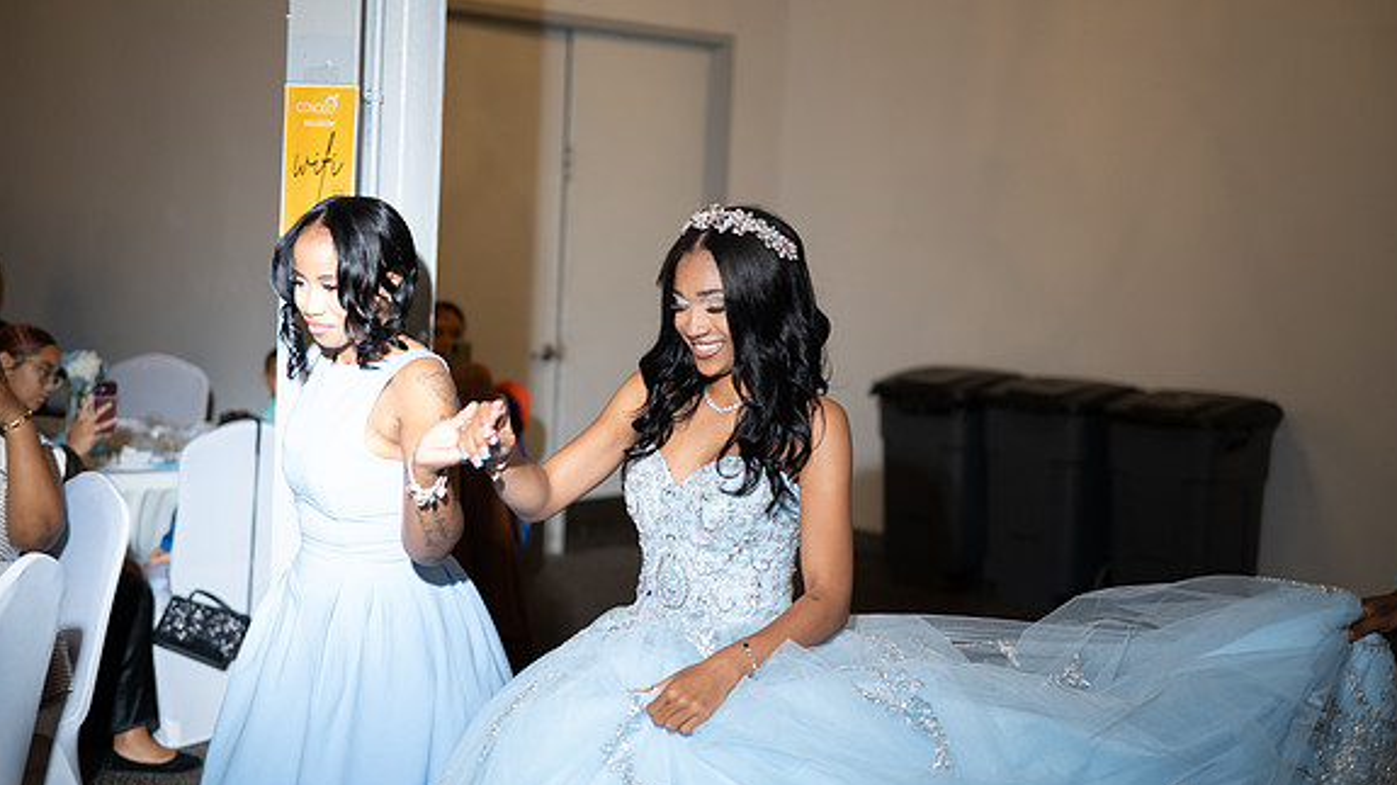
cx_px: 700
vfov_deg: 21.8
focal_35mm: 55
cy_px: 373
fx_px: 2037
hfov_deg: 37.9
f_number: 1.8
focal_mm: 50
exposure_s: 1/125
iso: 800
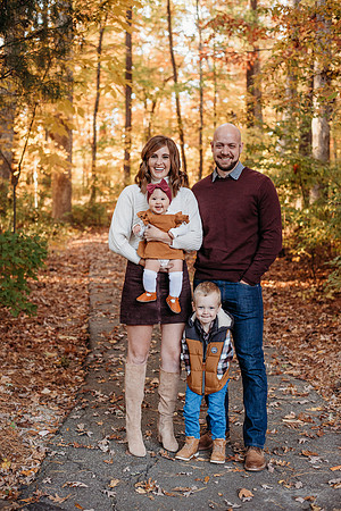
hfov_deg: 27.0
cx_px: 170
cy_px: 256
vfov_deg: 39.6
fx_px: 710
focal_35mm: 50
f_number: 2.8
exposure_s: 1/250
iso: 1250
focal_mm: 50
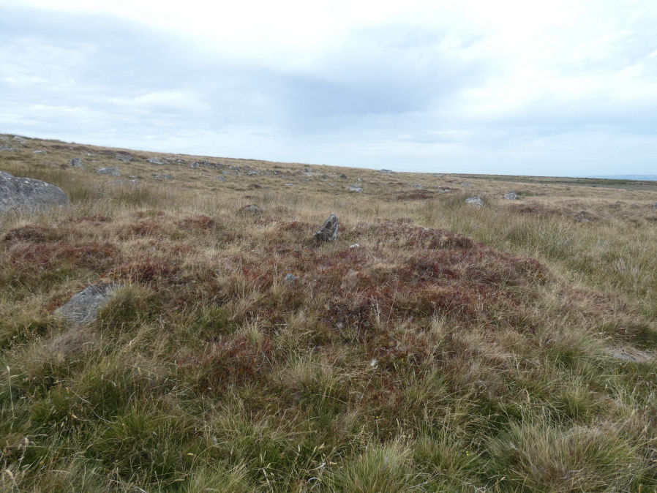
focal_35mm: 20
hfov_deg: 81.7
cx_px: 328
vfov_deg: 66.0
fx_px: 380
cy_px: 246
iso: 80
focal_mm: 3.6
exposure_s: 1/800
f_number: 2.8
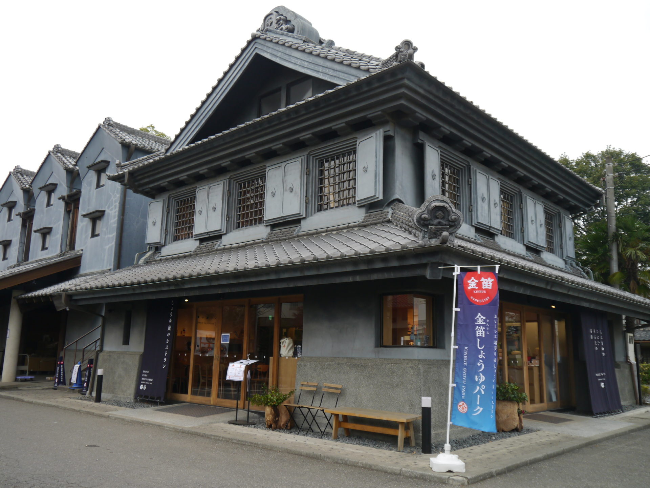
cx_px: 325
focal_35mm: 32
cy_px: 244
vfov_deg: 44.2
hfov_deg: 56.8
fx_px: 601
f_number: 4.5
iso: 160
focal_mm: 16
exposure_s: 1/160
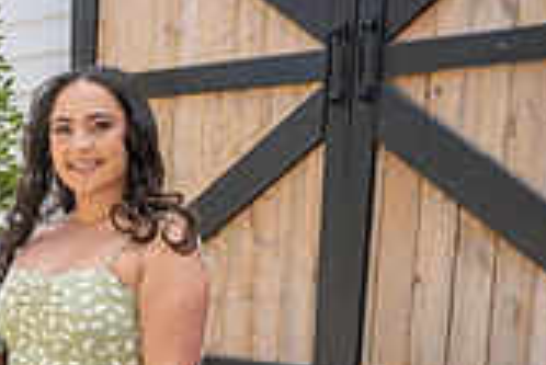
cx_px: -135
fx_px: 1488
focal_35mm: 98
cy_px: 498
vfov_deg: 13.4
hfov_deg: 19.4
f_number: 8
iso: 200
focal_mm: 28
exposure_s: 1/160
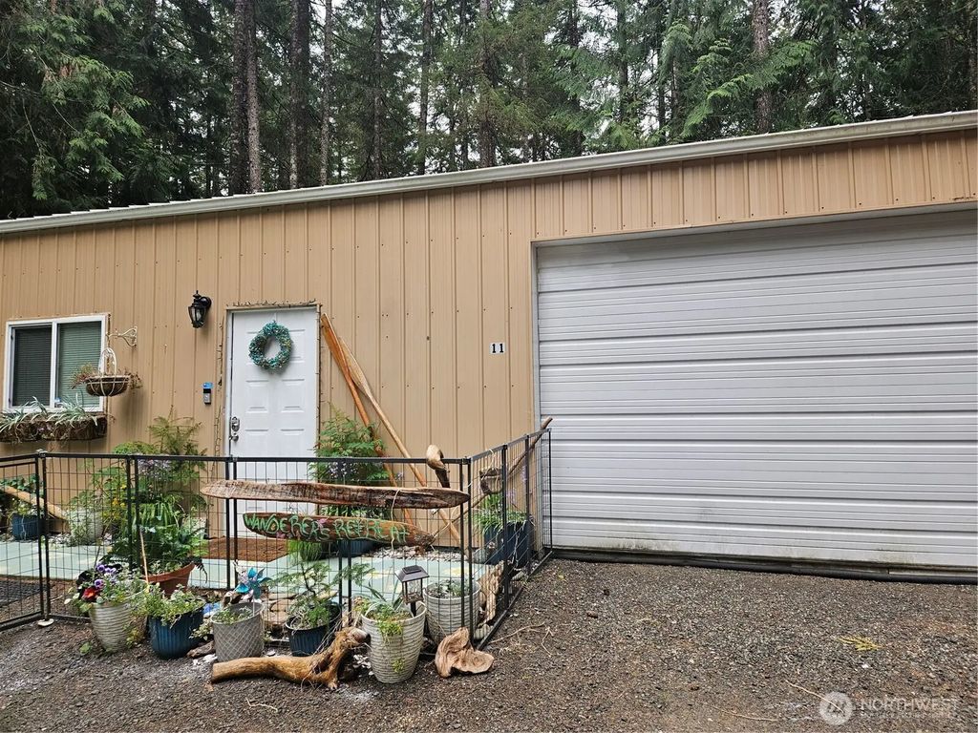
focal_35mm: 23
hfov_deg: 73.9
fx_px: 650
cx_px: 489
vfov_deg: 58.9
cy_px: 366
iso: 64
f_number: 1.8
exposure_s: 1/359
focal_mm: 5.4
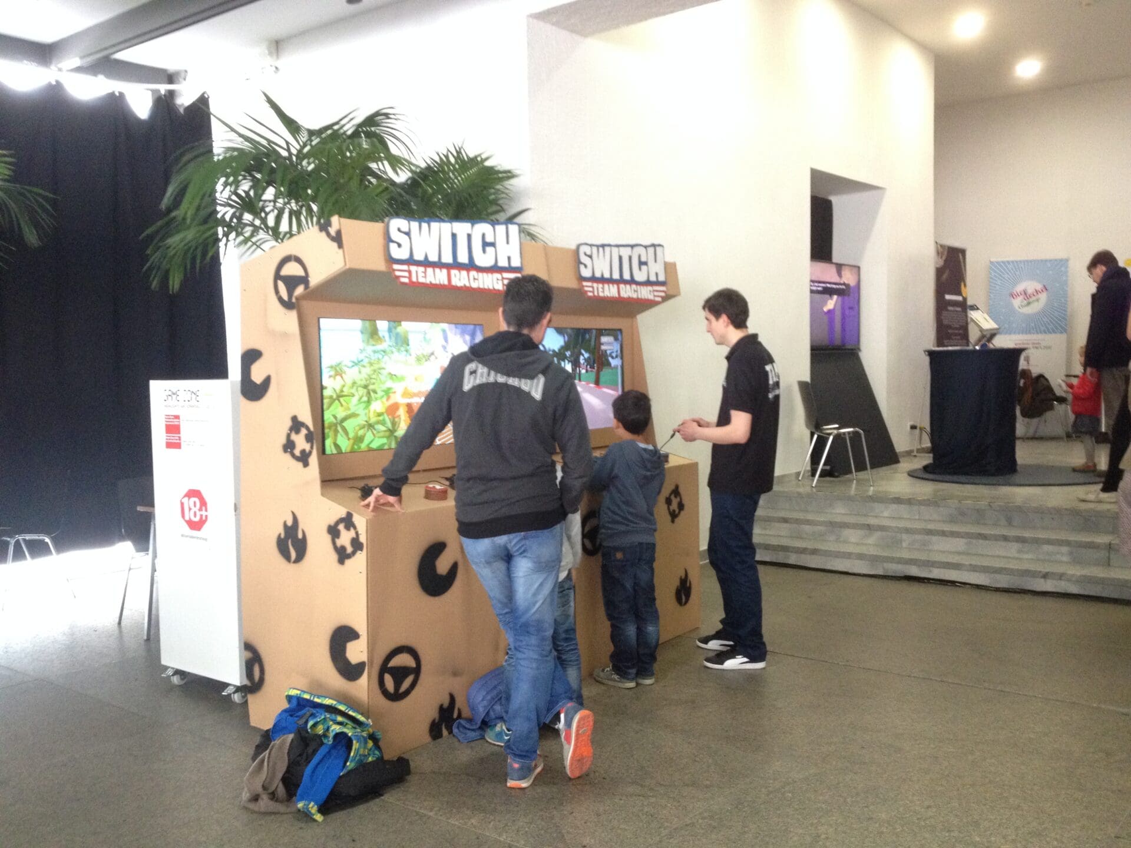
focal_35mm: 35
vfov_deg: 40.7
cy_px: 424
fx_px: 1144
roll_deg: +0.2
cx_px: 566
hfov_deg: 52.6
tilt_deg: -3.9
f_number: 2.4
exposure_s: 1/20
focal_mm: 4.28
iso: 250
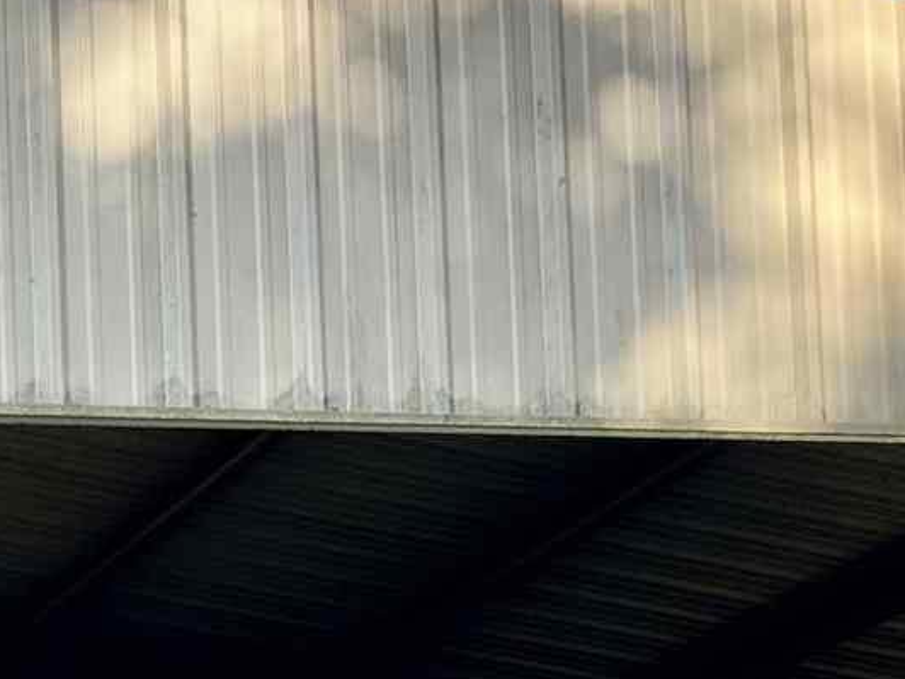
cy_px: 1344
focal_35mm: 150
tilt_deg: +3.8
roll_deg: +2.8
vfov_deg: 9.3
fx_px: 3922
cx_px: -388
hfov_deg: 12.6
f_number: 1.5
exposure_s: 1/733
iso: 50
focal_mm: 5.7
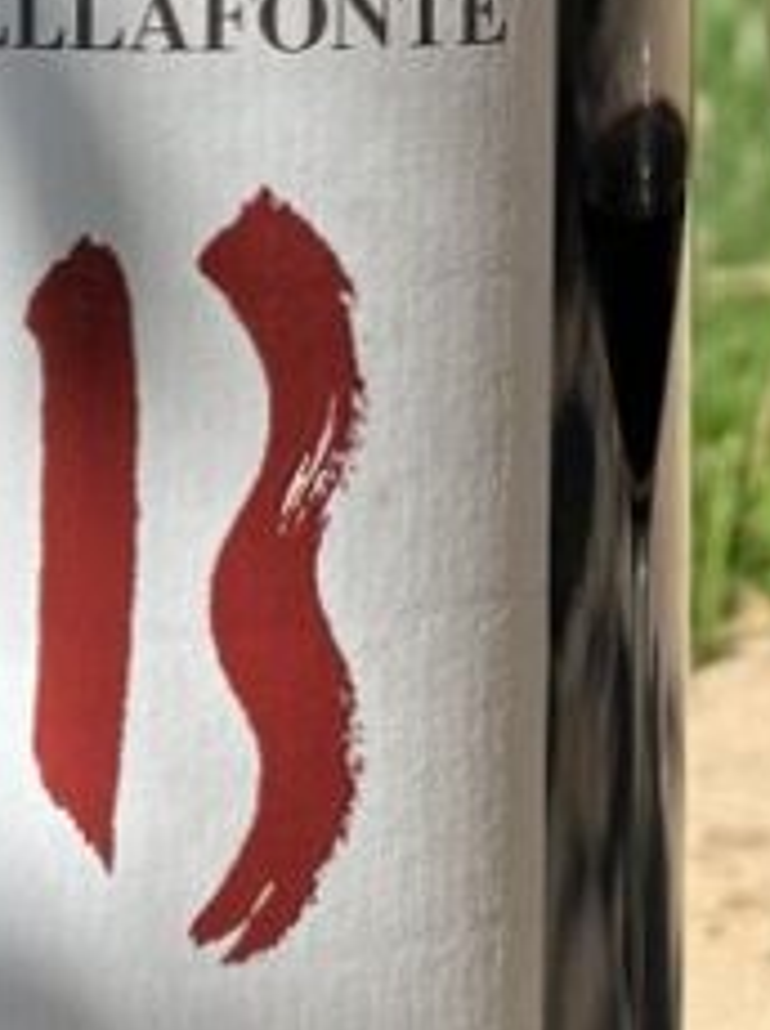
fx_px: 3447
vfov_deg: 16.5
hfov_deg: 12.5
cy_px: -107
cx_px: 833
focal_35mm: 116
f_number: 1.5
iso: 50
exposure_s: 1/3968
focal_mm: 5.7
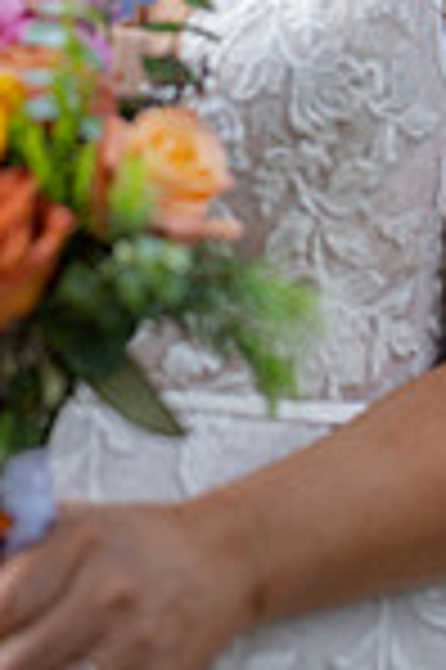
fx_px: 2812
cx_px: 403
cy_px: -189
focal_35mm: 151
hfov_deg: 9.0
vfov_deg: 13.2
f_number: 2.2
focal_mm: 50
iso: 125
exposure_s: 1/250
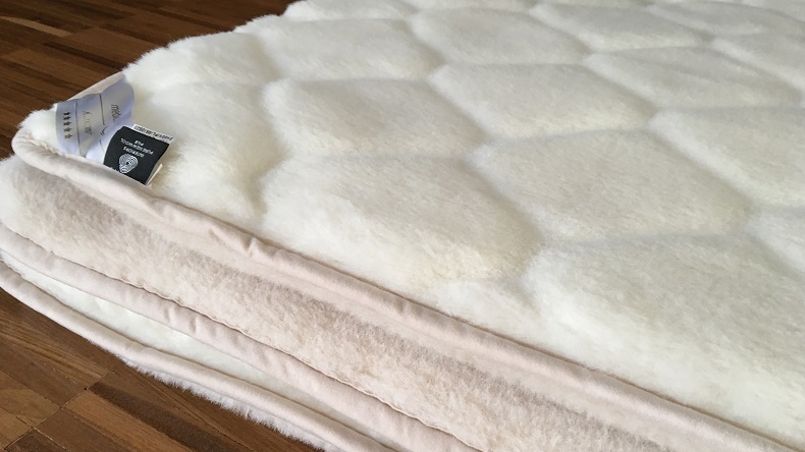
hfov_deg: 61.0
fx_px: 683
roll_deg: -1.4
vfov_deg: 36.6
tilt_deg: -36.1
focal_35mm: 32
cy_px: 260
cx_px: 407
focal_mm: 4.15
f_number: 2.2
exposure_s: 1/33
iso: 125
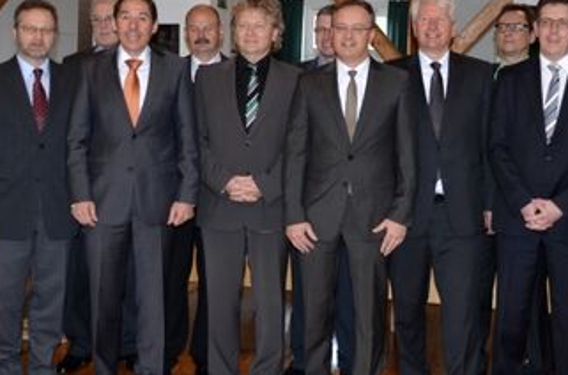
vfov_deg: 32.4
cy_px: 200
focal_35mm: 41
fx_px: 645
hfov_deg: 47.5
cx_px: 279
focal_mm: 22
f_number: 3.8
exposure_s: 1/60
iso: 250
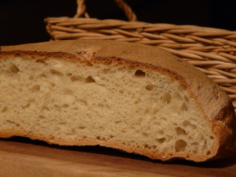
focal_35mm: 251
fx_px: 1711
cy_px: 88
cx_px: 118
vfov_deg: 5.9
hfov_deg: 7.9
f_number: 4
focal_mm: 44.7
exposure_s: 1/20
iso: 400
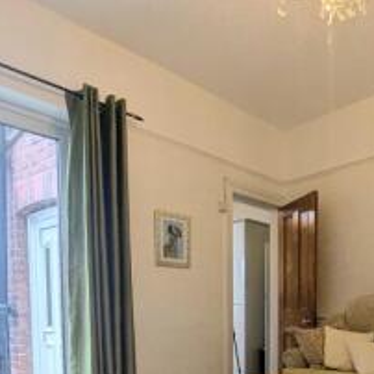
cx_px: 267
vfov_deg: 44.9
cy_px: 342
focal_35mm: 33
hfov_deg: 48.4
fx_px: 403
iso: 59
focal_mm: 1.95
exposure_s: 1/35.6
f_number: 2.2
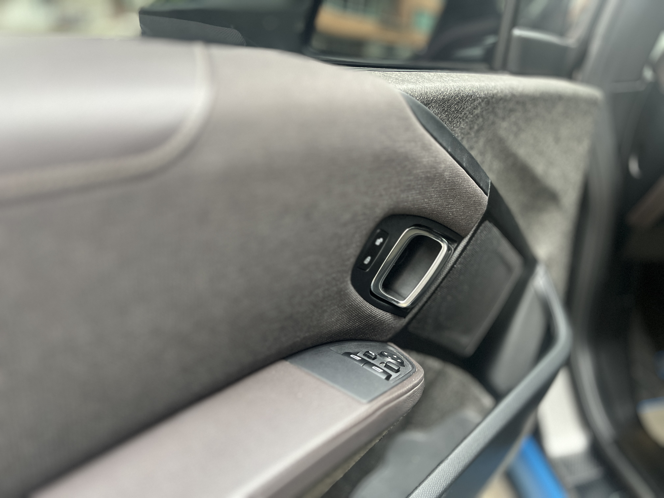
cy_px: 249
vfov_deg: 53.1
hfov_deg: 67.3
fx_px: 499
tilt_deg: -24.8
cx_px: 332
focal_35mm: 26
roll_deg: +1.3
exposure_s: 1/60
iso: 320
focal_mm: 5.1
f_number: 1.6
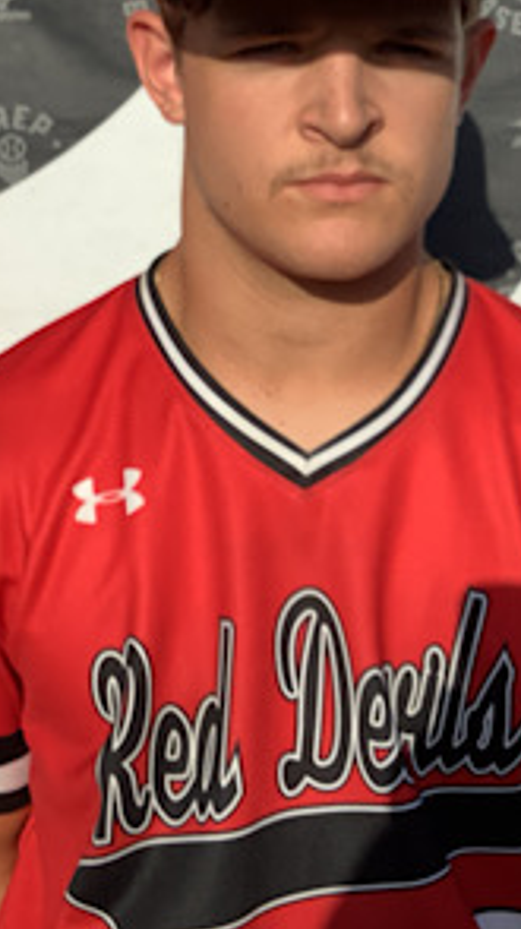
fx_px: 1132
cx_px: 306
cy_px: 303
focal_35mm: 46
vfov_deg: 43.9
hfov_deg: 25.9
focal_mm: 3.3
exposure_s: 1/1481
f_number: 2.4
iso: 25
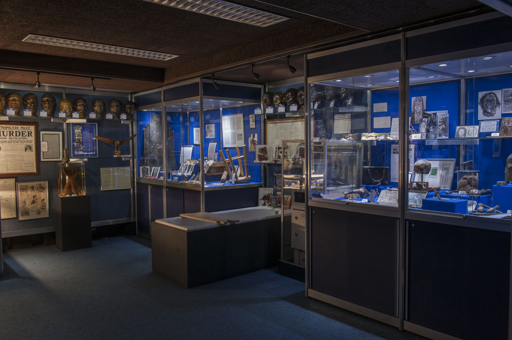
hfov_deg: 60.3
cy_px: 170
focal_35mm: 31
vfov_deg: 42.3
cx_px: 256
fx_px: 441
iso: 250
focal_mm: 31
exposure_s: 1
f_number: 7.1
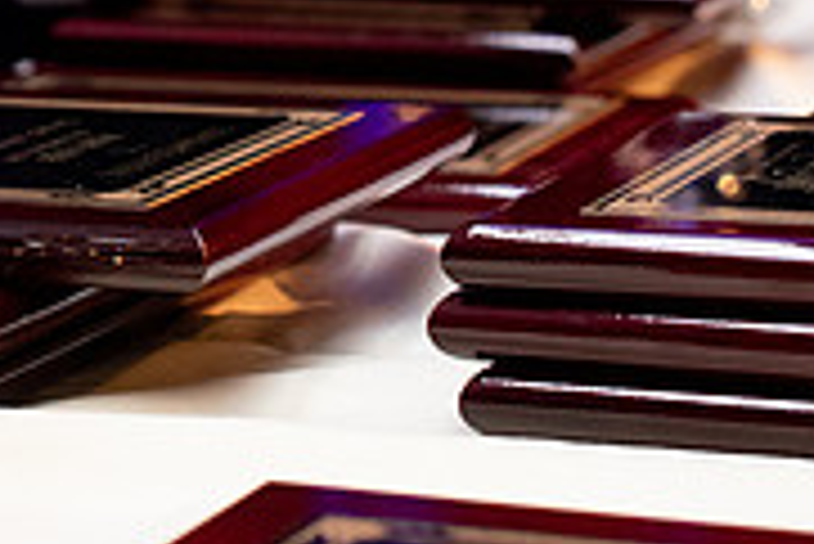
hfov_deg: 12.7
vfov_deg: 8.5
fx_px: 3621
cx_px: 67
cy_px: -47
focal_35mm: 160
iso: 5000
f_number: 4
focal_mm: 50
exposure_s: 1/200
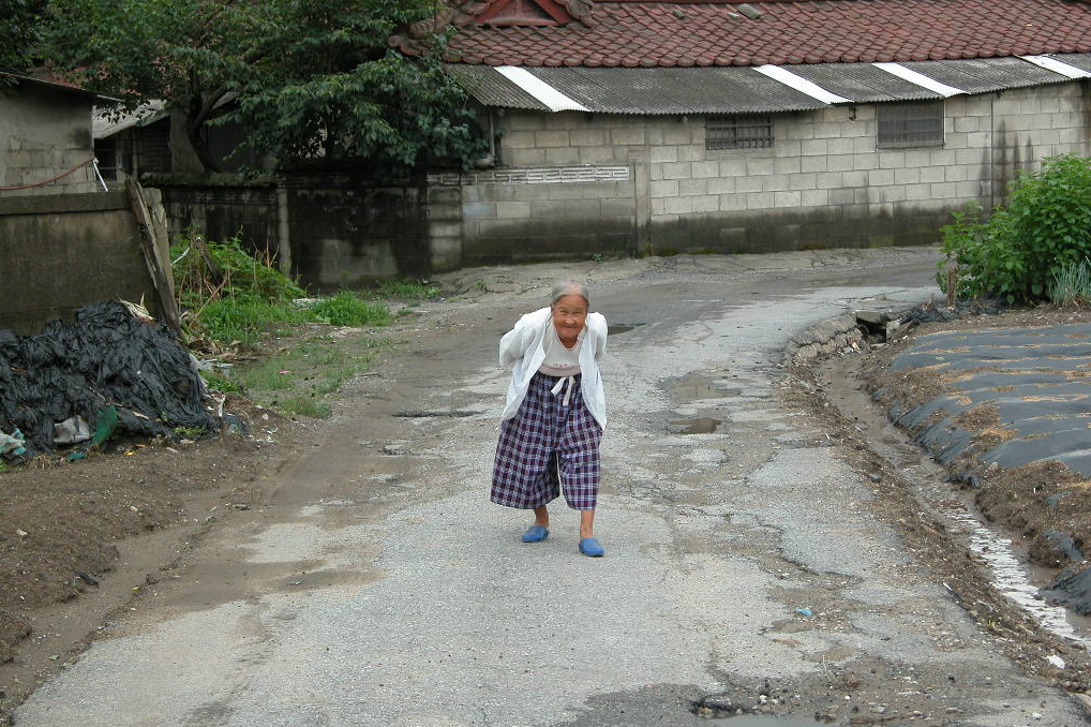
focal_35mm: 90
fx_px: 2726
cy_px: 318
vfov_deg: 15.2
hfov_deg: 22.6
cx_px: 543
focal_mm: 22.3
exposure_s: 1/250
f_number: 3.5
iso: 100
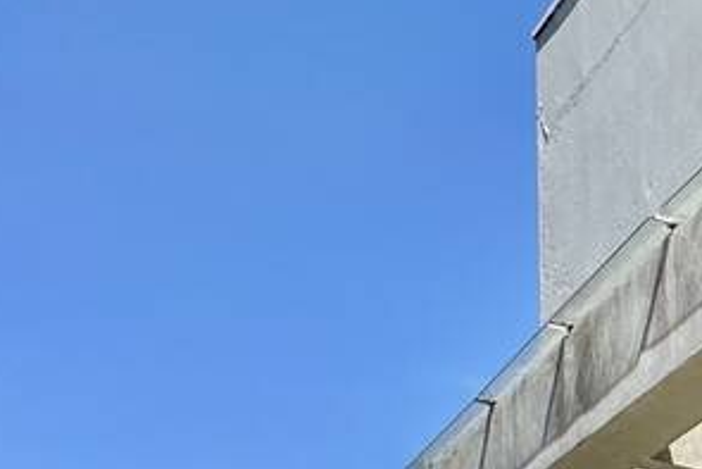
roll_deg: +0.3
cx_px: 1392
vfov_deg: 15.6
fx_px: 1385
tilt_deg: -0.3
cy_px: 919
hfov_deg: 18.7
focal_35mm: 71
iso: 50
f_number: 2.2
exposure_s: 1/1304
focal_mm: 2.22
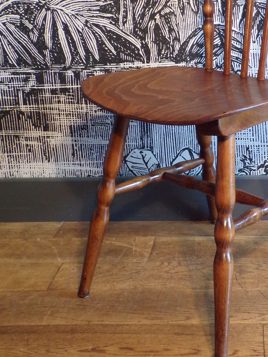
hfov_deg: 25.0
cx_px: 232
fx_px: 588
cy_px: 104
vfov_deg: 33.3
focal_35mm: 57
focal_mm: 5.8
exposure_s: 1/17
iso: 322
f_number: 3.2
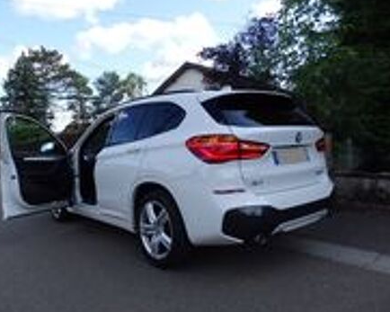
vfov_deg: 53.2
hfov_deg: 64.0
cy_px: 156
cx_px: 177
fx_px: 312
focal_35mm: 27
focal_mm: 4.5
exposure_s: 1/640
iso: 100
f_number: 3
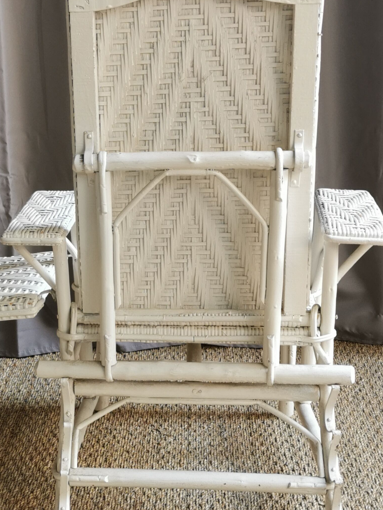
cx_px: 95
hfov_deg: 22.7
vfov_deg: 30.2
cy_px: 228
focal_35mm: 64
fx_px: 944
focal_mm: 5.58
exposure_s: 1/100
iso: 64
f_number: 1.8
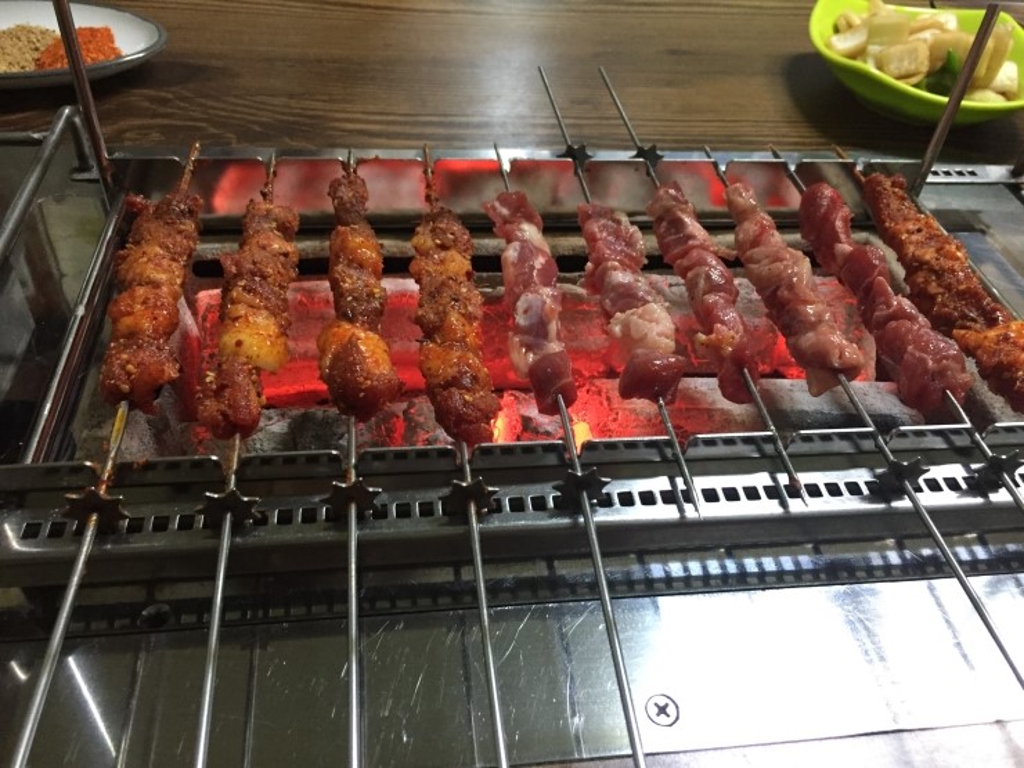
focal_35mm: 29
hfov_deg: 61.7
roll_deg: -5.5
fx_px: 858
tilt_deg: -42.5
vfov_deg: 48.2
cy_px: 384
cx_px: 512
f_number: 2.2
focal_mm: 4.15
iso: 250
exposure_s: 1/30
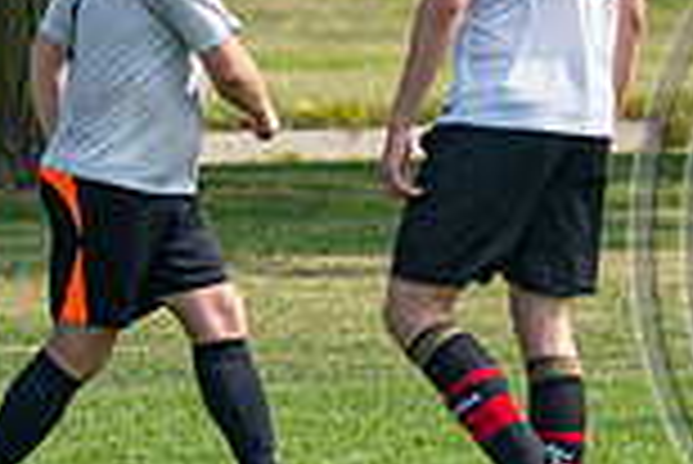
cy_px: 117
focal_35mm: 1449
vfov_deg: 1.0
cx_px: 949
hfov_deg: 1.4
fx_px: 27919
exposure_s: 1/3200
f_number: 3.2
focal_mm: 200
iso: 400
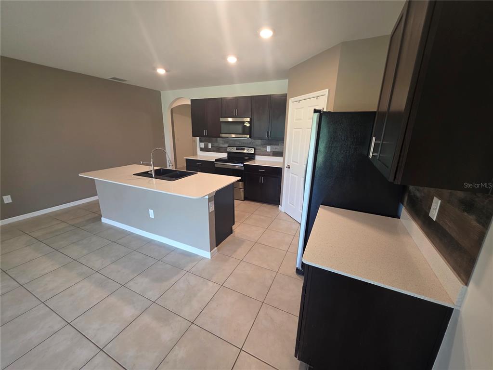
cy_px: 185
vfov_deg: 89.9
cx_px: 246
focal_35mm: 13
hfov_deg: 106.2
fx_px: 185
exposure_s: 1/60
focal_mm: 2.2
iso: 160
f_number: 1.9
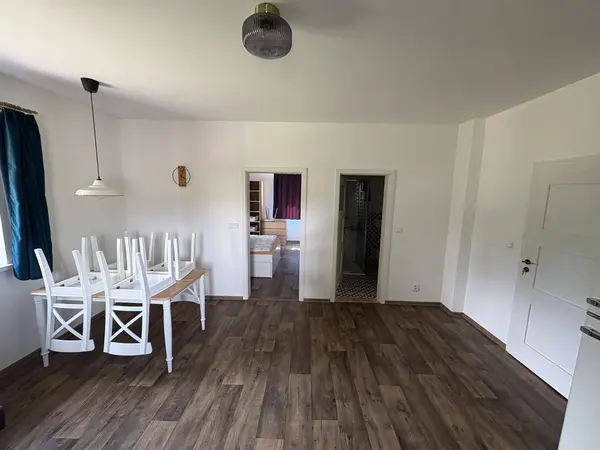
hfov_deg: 102.1
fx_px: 243
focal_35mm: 14
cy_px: 225
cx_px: 300
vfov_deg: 85.7
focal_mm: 2.22
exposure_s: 1/64
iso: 250
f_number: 2.2
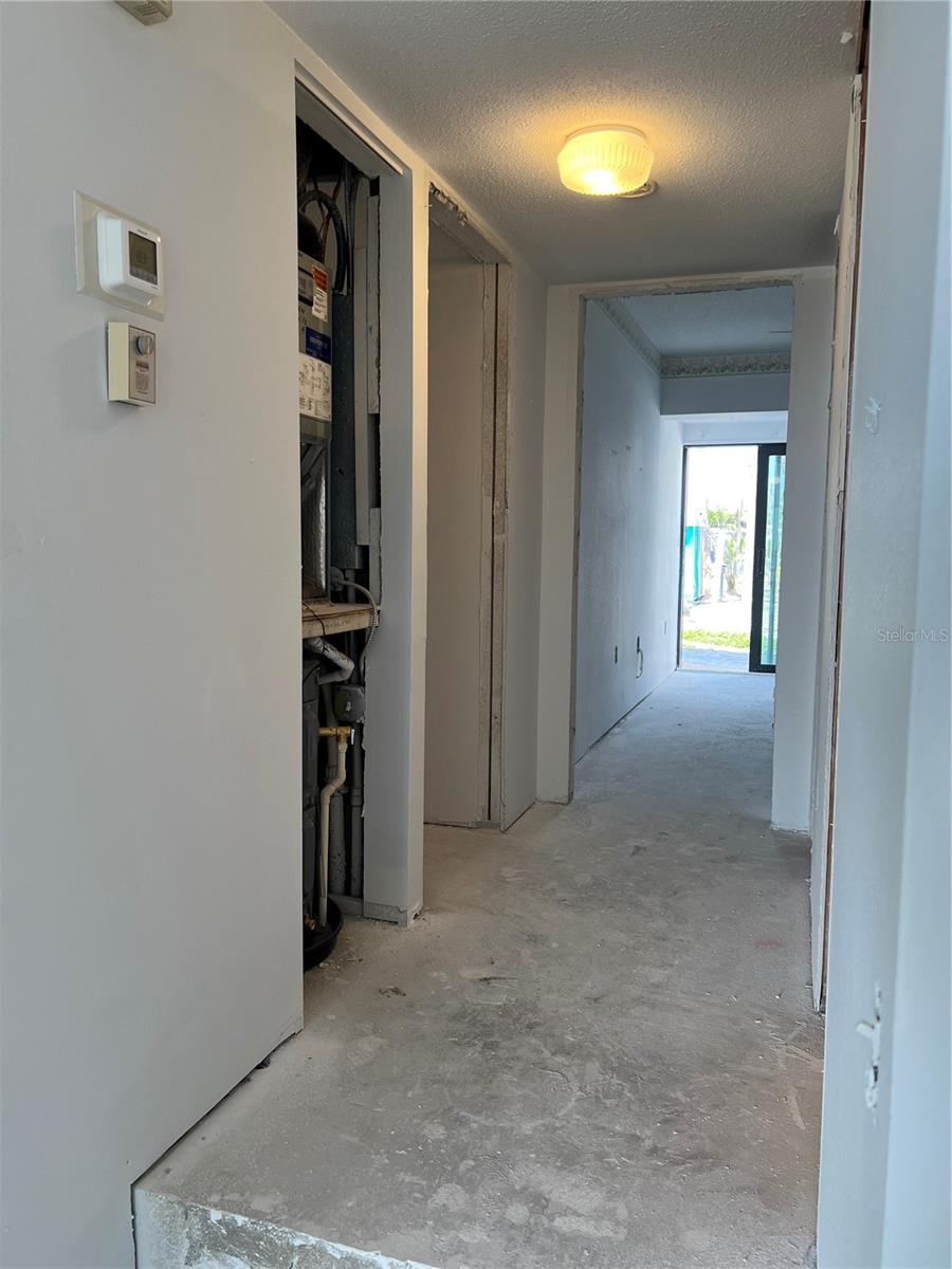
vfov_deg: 67.3
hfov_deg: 53.1
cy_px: 634
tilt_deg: -4.5
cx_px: 476
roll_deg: -0.4
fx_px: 953
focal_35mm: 26
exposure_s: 1/163
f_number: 1.5
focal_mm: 5.7
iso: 64
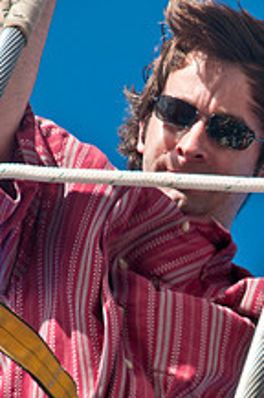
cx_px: 258
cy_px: 402
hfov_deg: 2.2
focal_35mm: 623
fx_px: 6874
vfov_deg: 3.3
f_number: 8
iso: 200
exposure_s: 1/400
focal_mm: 200
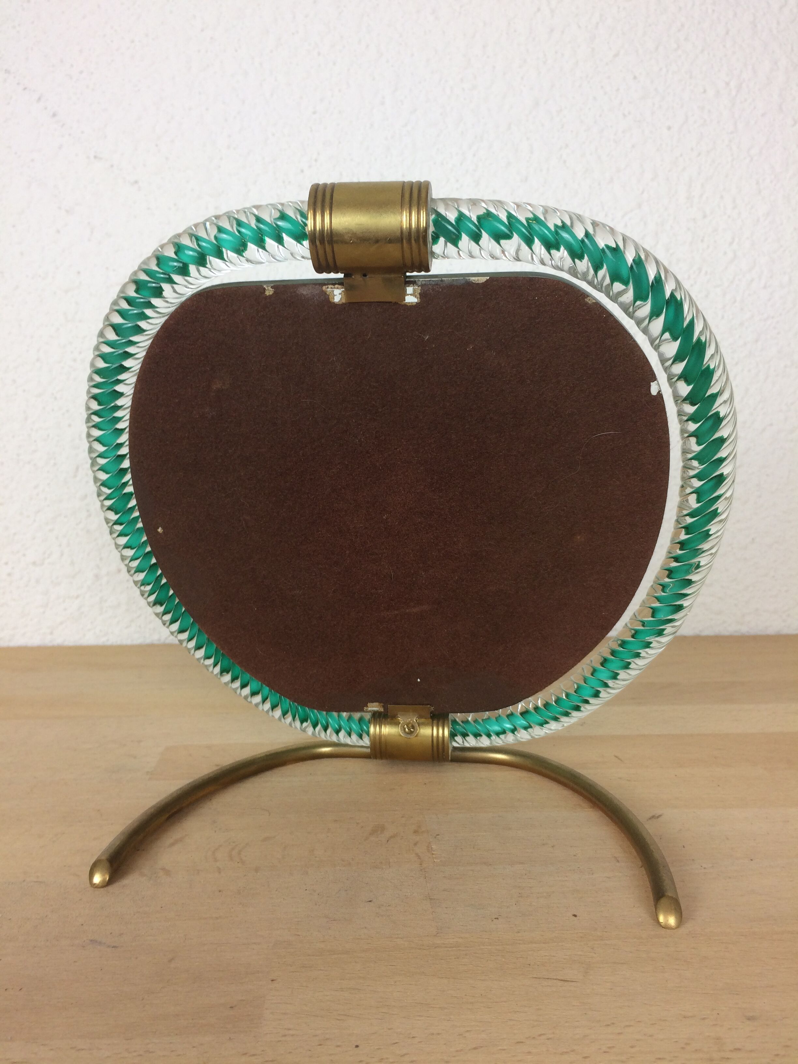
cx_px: 399
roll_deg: +1.5
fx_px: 891
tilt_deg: -8.1
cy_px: 532
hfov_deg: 48.2
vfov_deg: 61.7
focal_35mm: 29
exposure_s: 1/50
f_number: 2.2
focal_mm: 4.15
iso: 40
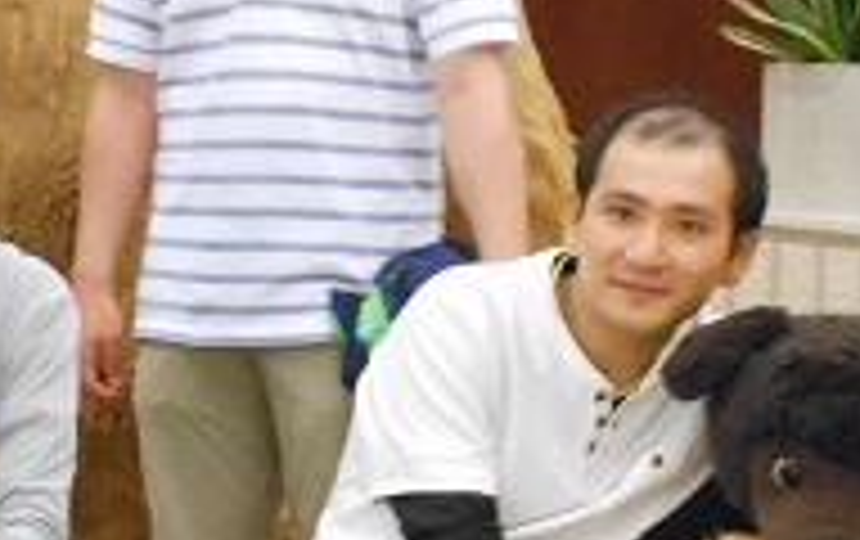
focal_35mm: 161
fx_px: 3779
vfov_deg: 8.2
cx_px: -81
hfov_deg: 12.8
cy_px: 194
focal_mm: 8.1
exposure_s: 1/4
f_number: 4.6
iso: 800
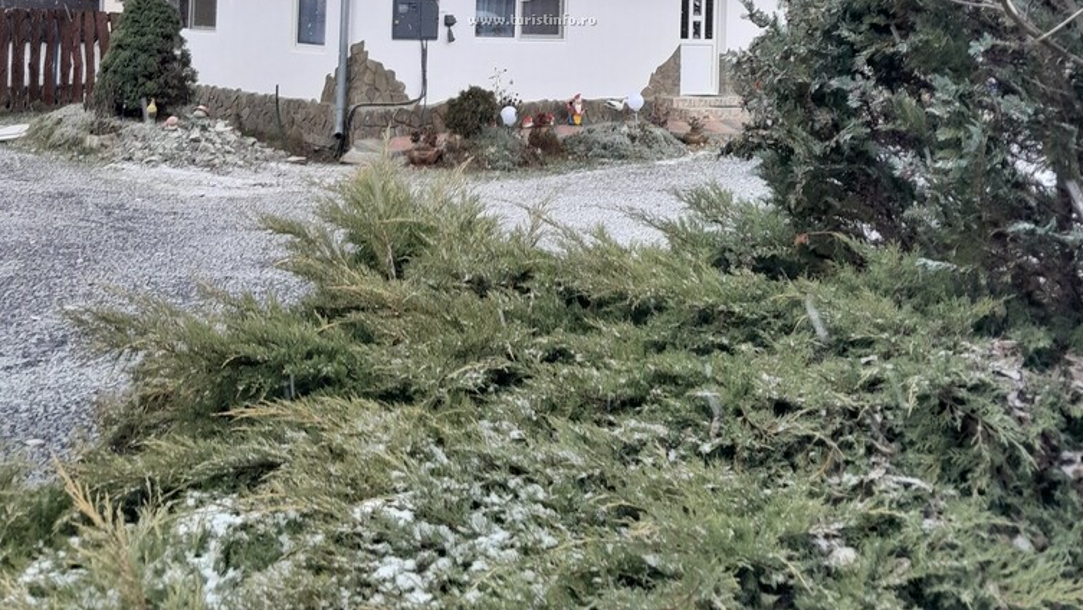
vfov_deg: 27.8
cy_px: -10
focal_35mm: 40
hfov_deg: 50.5
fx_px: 1149
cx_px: 542
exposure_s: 1/50
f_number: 1.8
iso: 40
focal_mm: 4
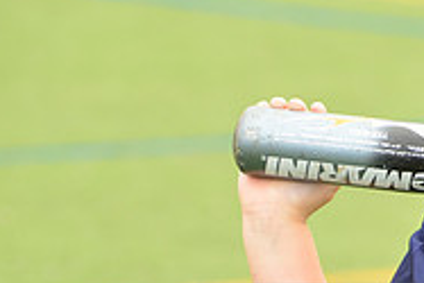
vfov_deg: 2.6
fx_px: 6223
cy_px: 314
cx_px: 578
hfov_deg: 3.9
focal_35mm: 528
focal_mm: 170
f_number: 8
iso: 250
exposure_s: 1/200
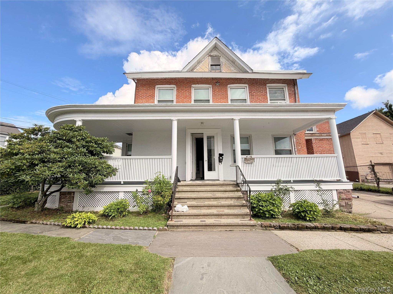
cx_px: 196
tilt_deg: +10.8
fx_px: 159
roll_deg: +0.9
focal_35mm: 14
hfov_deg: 102.1
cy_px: 147
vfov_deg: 85.7
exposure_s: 1/770
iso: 20
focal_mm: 2.22
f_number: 2.2
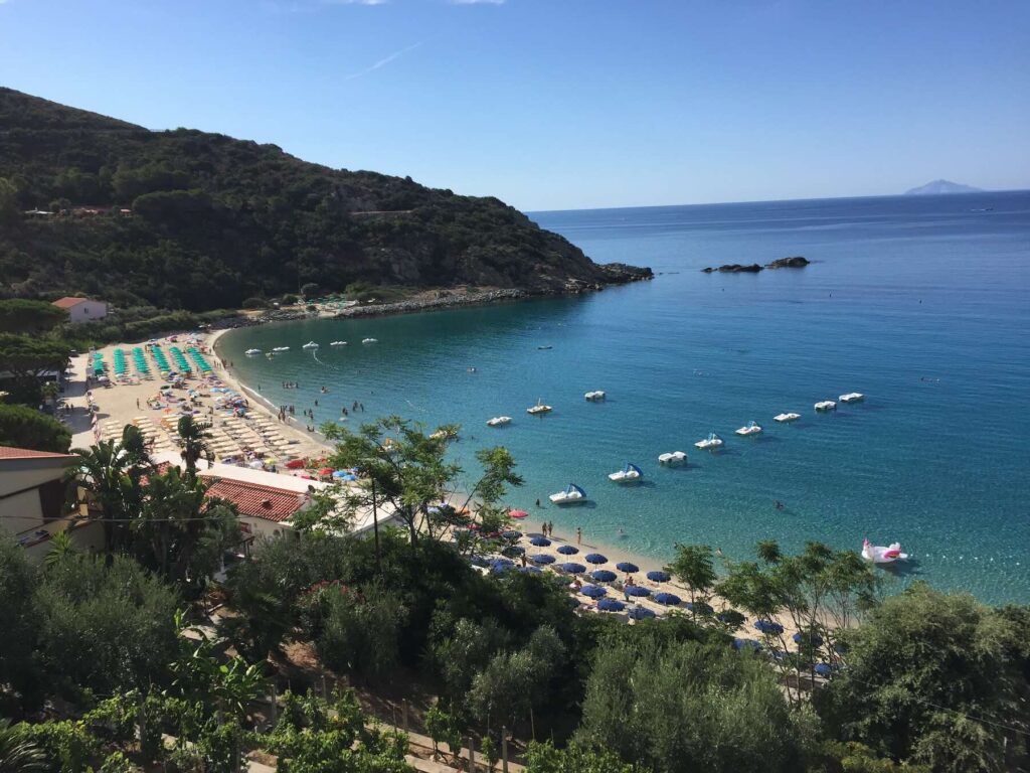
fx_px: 863
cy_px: 386
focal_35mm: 29
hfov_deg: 61.7
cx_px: 515
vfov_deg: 48.2
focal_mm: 4.15
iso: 32
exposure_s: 1/2639
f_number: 2.2
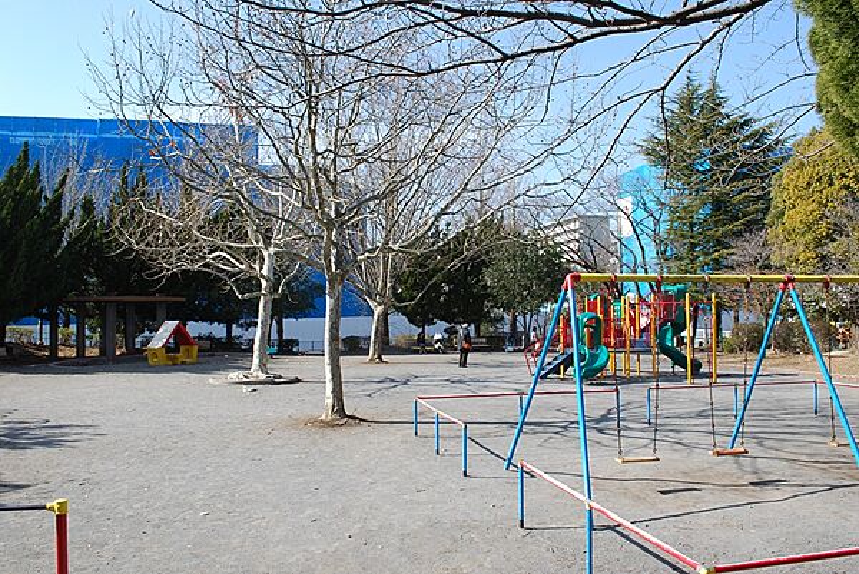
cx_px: 430
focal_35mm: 27
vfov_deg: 48.0
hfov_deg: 67.3
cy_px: 287
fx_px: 645
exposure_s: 1/160
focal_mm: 18
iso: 200
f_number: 9
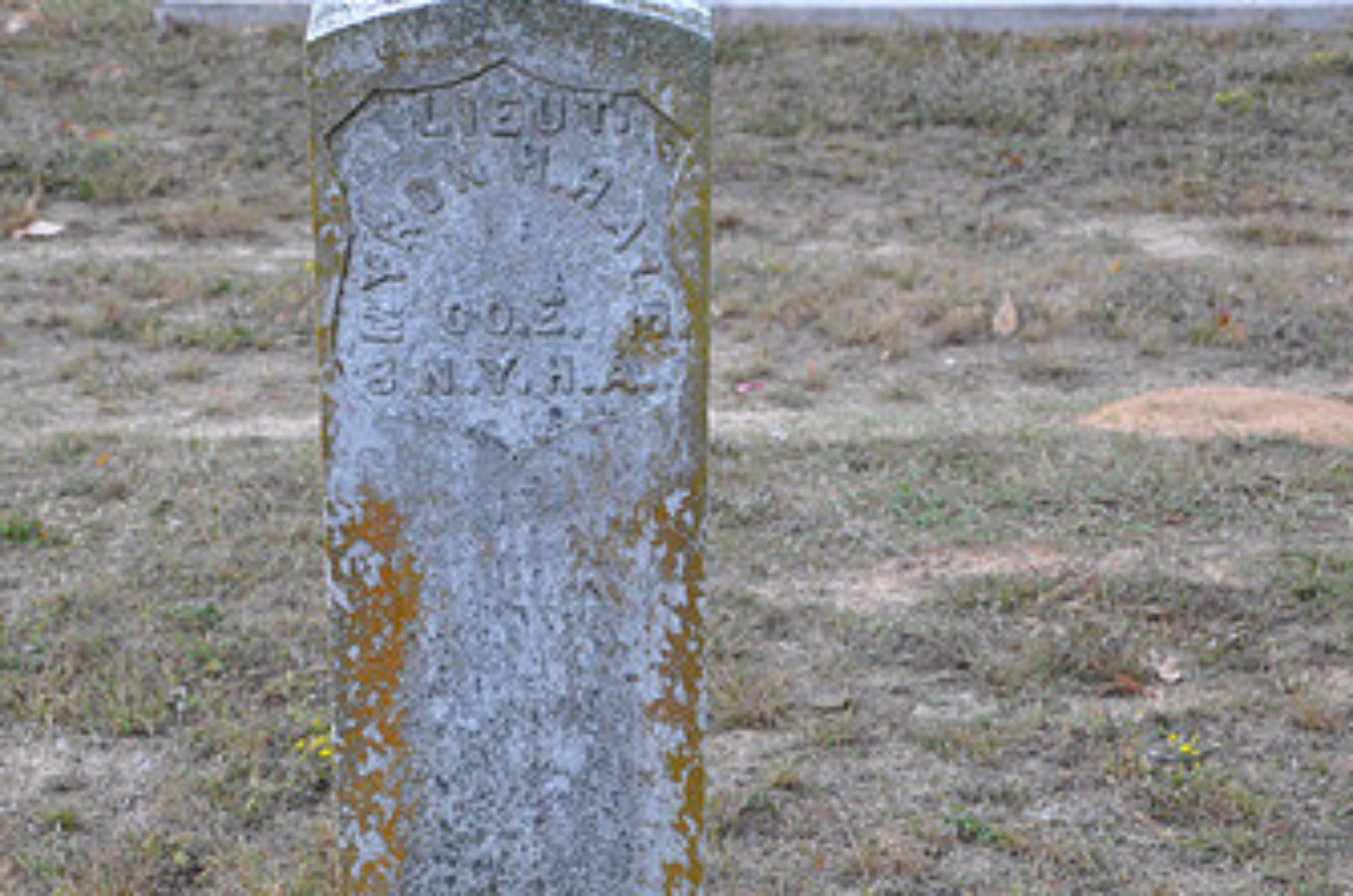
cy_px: 583
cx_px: 545
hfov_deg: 19.7
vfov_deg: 13.1
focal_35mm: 104
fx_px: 3901
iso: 280
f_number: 5.6
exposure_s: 1/125
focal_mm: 40
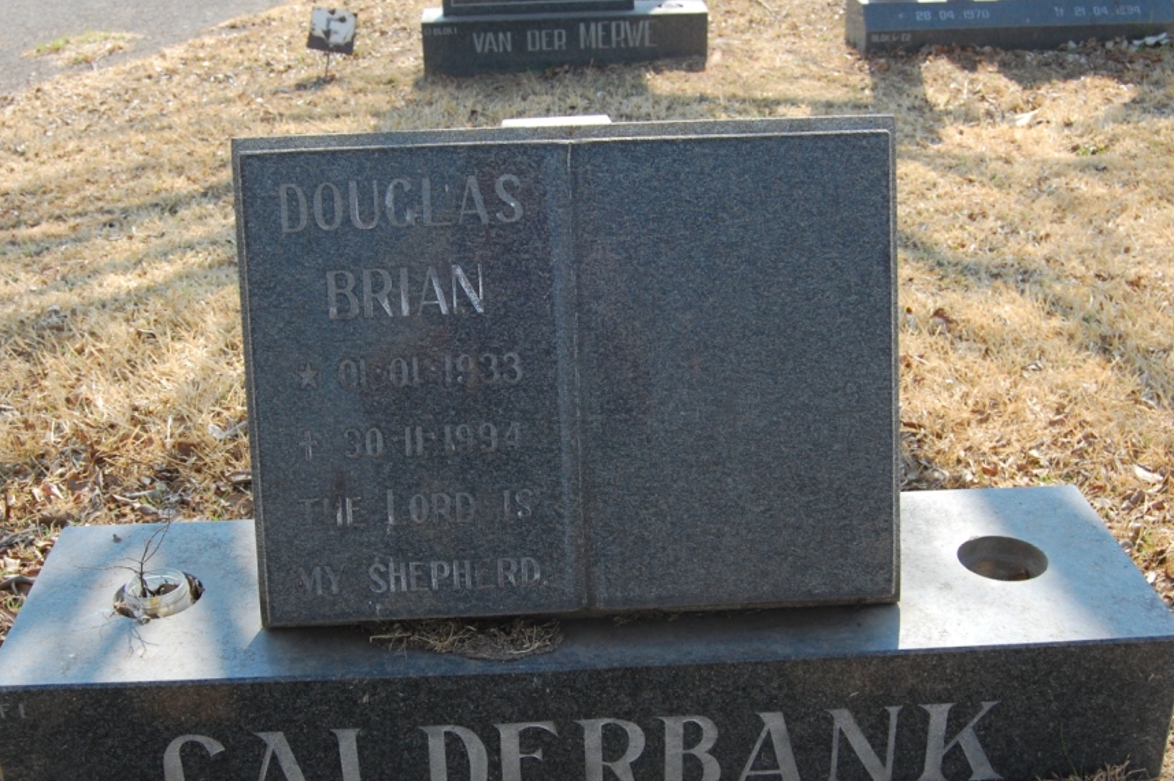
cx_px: 523
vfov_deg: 31.1
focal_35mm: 43
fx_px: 1401
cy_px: 425
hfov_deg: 45.4
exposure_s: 1/250
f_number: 7.1
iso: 400
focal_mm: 24
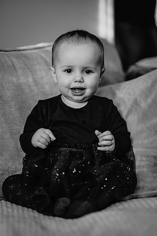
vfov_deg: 23.9
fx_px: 557
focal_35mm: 85
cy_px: 118
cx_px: 78
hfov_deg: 16.0
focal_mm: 85
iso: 200
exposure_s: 1/160
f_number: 1.8
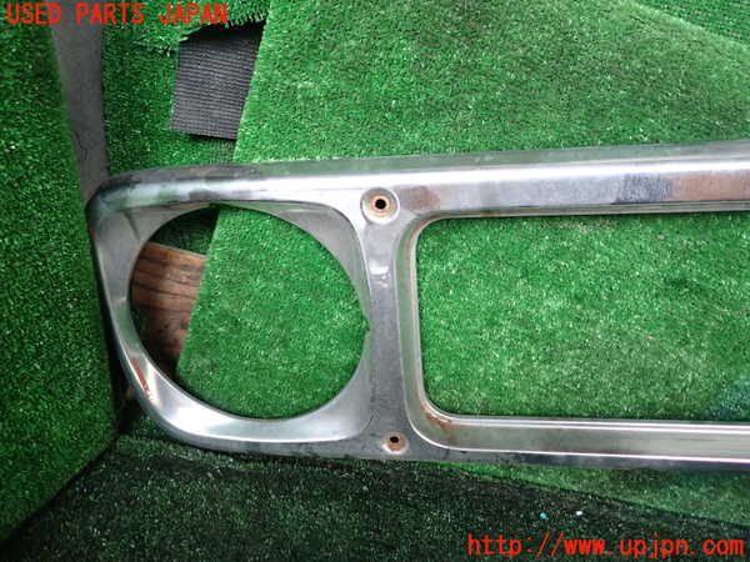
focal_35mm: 25
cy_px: 281
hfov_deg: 69.4
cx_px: 375
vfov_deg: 54.9
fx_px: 542
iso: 320
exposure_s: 1/30
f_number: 2
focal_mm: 4.5
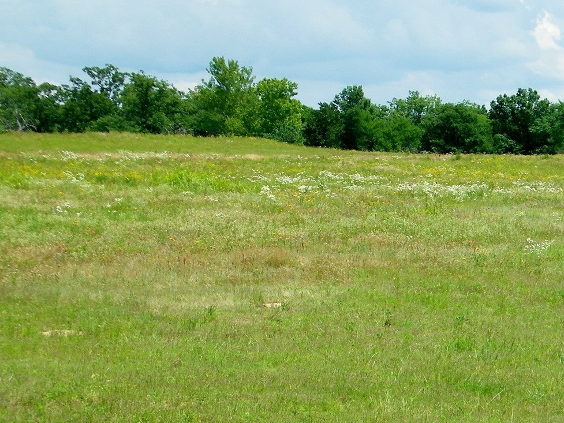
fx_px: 1825
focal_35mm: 112
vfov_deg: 13.1
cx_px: 544
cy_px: 362
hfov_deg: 17.2
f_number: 8.2
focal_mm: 10.1
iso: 80
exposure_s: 1/200
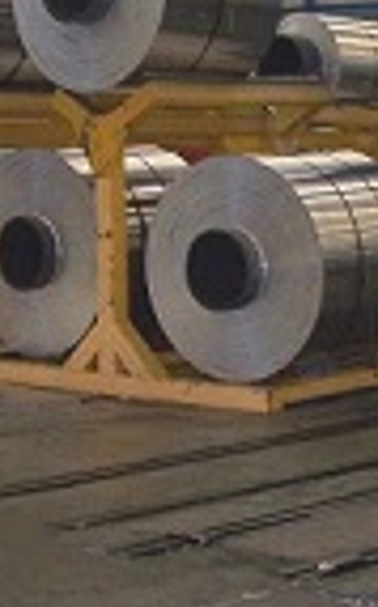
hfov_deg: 12.5
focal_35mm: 104
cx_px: 140
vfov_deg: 20.0
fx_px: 1719
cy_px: 242
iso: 140
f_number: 2.8
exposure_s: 1/60
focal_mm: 6
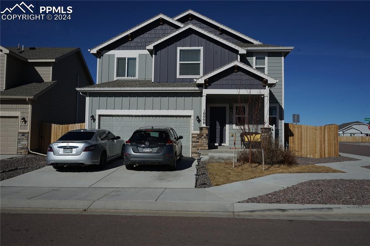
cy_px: 123
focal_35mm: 28
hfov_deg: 65.5
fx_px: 288
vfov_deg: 46.4
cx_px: 185
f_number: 9
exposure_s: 1/800
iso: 100
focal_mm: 28
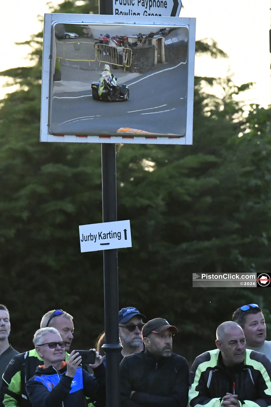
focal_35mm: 300
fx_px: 3390
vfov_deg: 6.9
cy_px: 204
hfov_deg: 4.6
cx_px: 136
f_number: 7.1
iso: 12800
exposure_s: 1/3200
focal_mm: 200
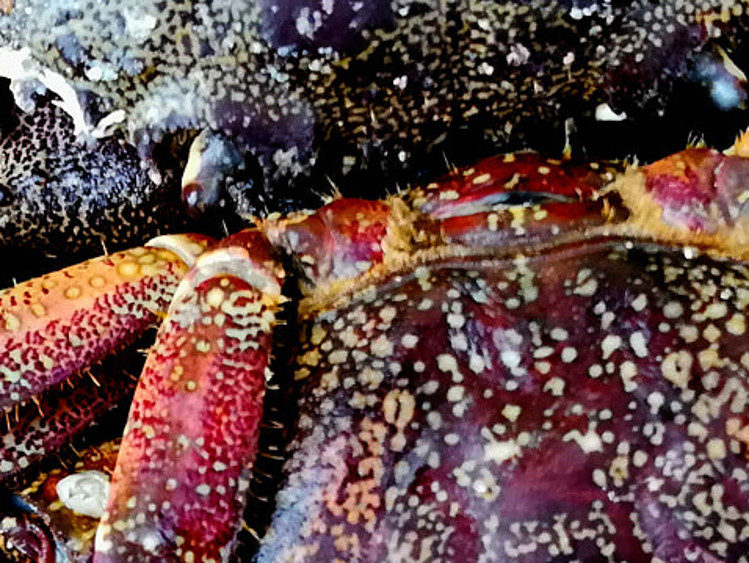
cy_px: 610
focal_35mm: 87
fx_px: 1883
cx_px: 315
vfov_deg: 16.5
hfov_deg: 22.5
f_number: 2.2
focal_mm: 3.83
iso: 80
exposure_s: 1/50
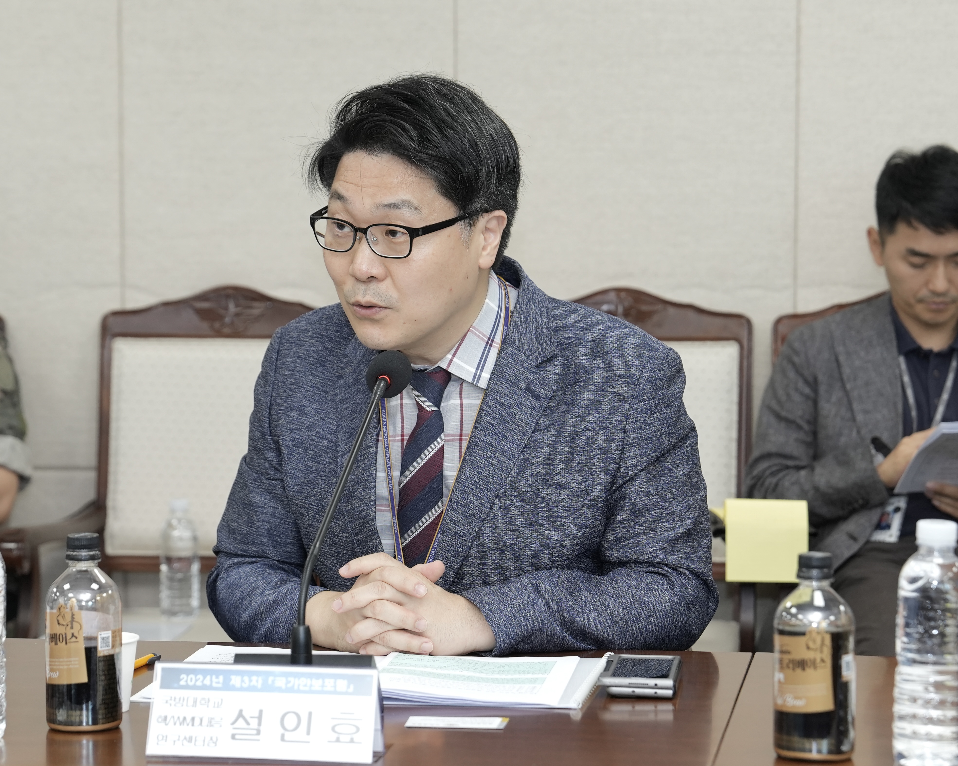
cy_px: 382
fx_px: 2240
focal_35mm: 79
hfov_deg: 24.1
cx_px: 397
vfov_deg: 19.4
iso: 800
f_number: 4
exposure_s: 1/160
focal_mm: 70
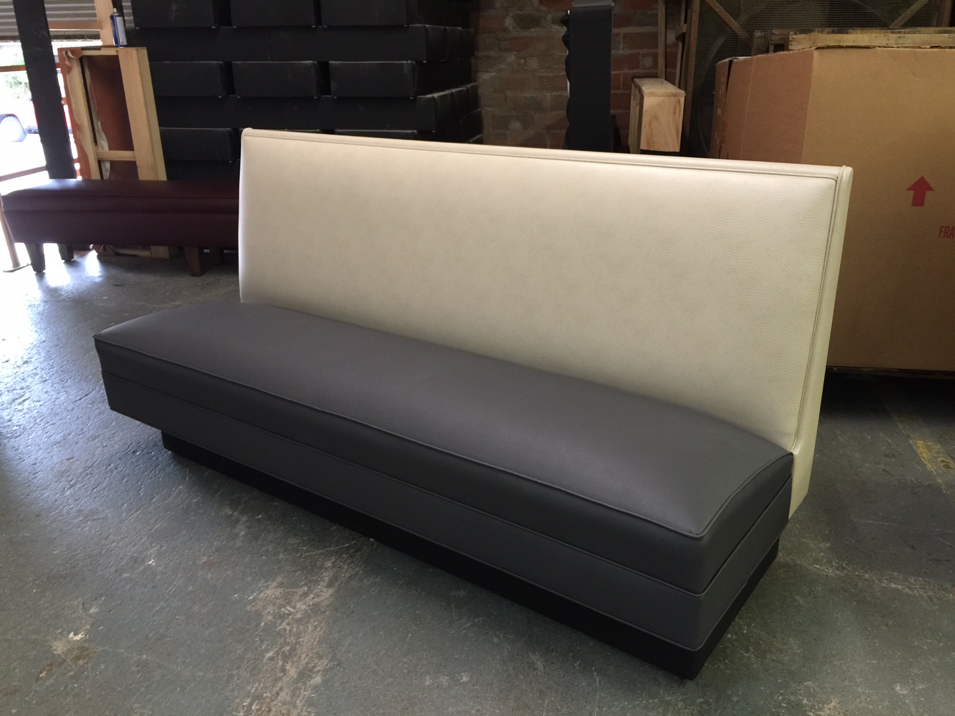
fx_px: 800
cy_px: 358
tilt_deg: -20.8
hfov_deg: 61.7
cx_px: 478
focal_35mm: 29
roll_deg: -0.5
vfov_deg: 48.2
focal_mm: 4.15
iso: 80
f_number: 2.2
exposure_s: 1/15
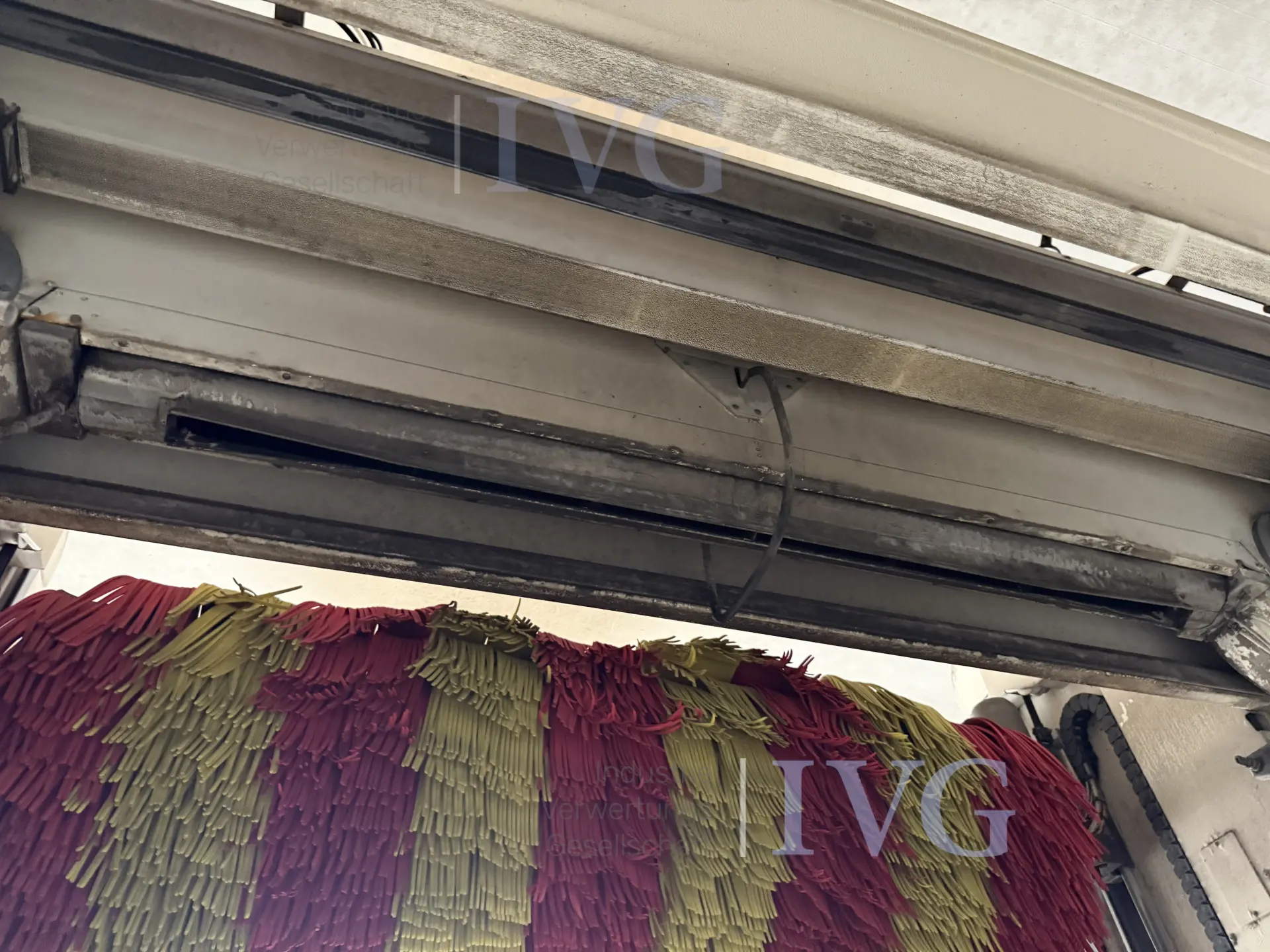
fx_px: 881
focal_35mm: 24
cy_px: 476
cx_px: 635
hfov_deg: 71.6
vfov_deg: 56.8
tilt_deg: +47.9
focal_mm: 6.76
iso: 1000
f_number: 1.78
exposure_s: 1/37
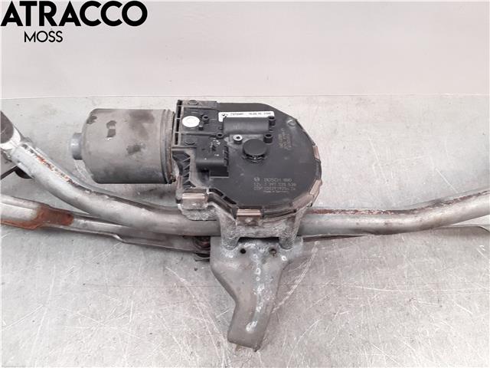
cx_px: 245
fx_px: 396
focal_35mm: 28
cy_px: 184
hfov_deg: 63.4
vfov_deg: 49.7
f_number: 1.9
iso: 64
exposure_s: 1/50
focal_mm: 2.91
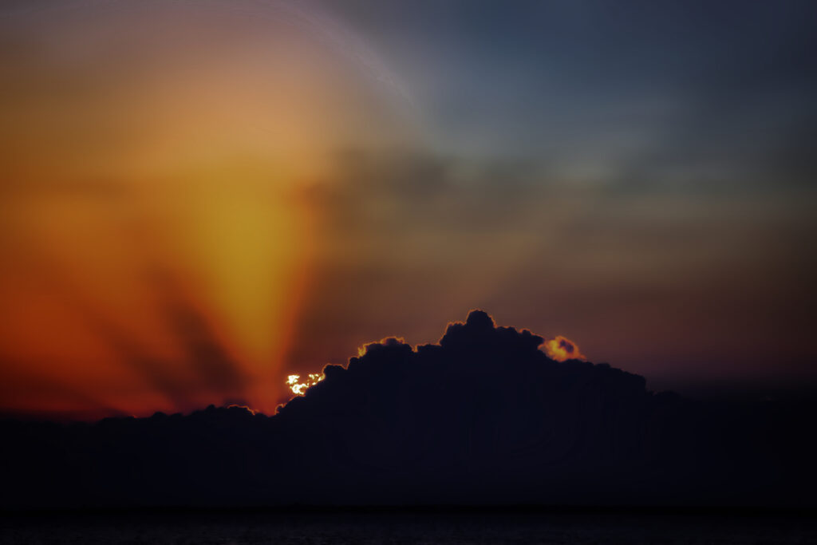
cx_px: 408
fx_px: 3234
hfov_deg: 14.4
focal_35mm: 142
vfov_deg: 9.6
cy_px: 272
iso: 100
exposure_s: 1/13
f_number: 22
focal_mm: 95
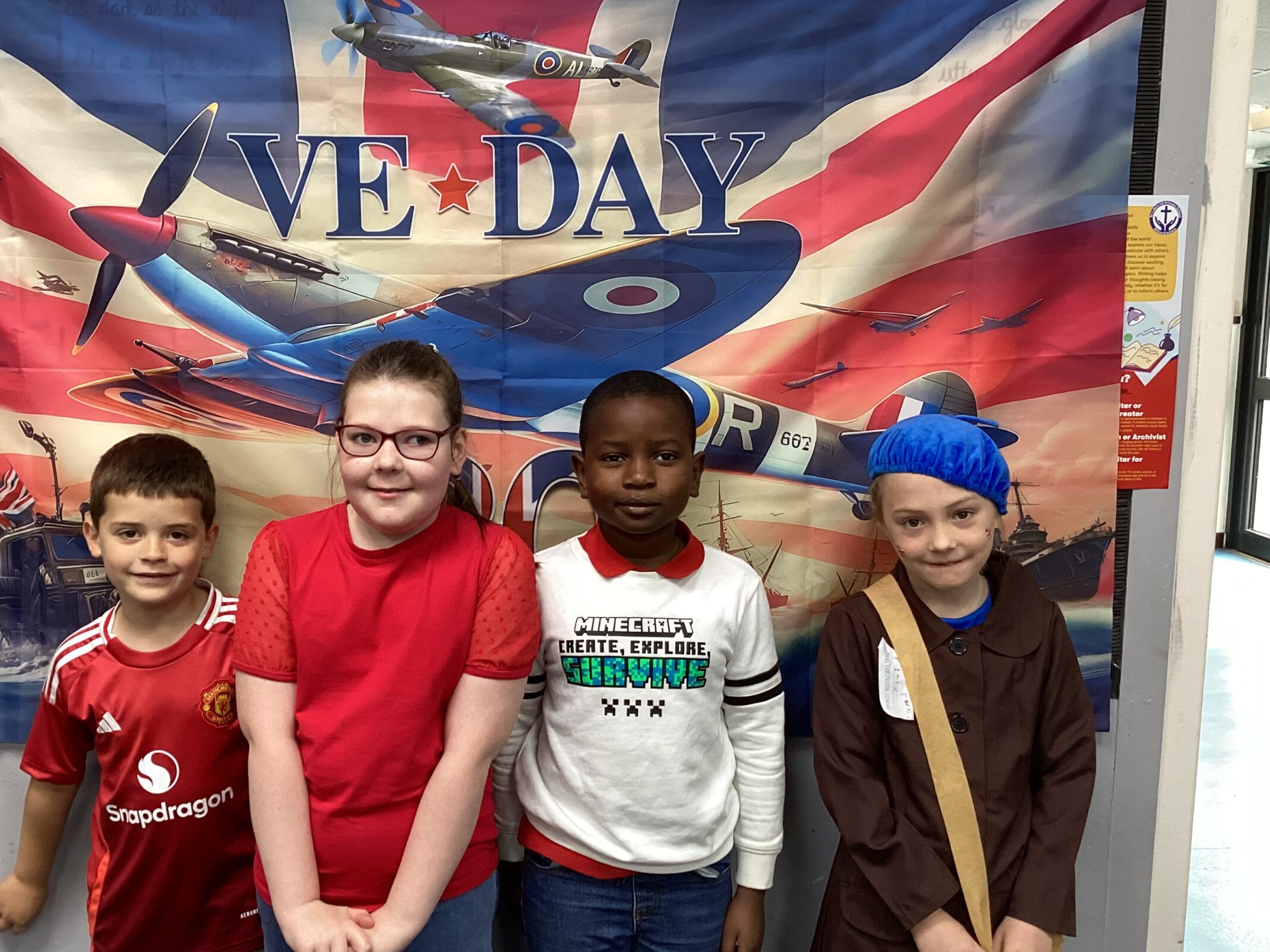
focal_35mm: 37
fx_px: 1358
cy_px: 490
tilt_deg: -9.1
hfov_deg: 50.0
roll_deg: +0.4
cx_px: 546
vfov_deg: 38.7
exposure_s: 1/50
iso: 125
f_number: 2.4
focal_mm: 3.3
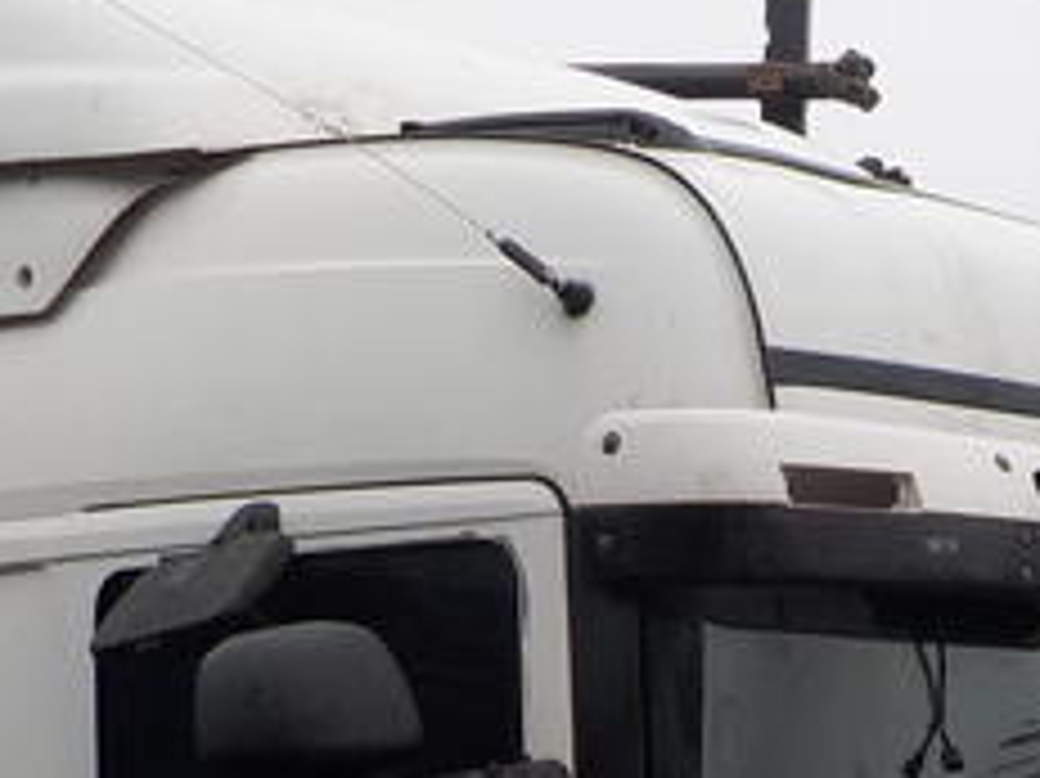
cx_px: 783
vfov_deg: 17.0
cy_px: 940
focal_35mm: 83
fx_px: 2492
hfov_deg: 23.3
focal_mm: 4.1
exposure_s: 1/800
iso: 125
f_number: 3.3
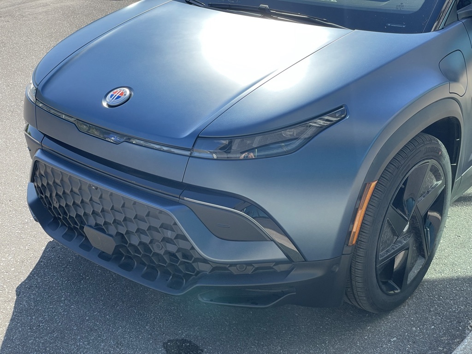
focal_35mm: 52
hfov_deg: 36.8
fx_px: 709
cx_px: 236
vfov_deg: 28.0
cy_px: 177
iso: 25
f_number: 2
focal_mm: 6
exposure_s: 1/639
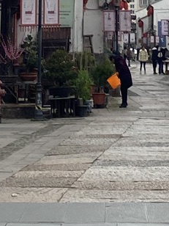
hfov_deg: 8.8
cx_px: 121
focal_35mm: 169
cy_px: -252
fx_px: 1100
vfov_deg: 10.6
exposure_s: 1/3300
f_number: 1.8
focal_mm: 4.25
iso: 32
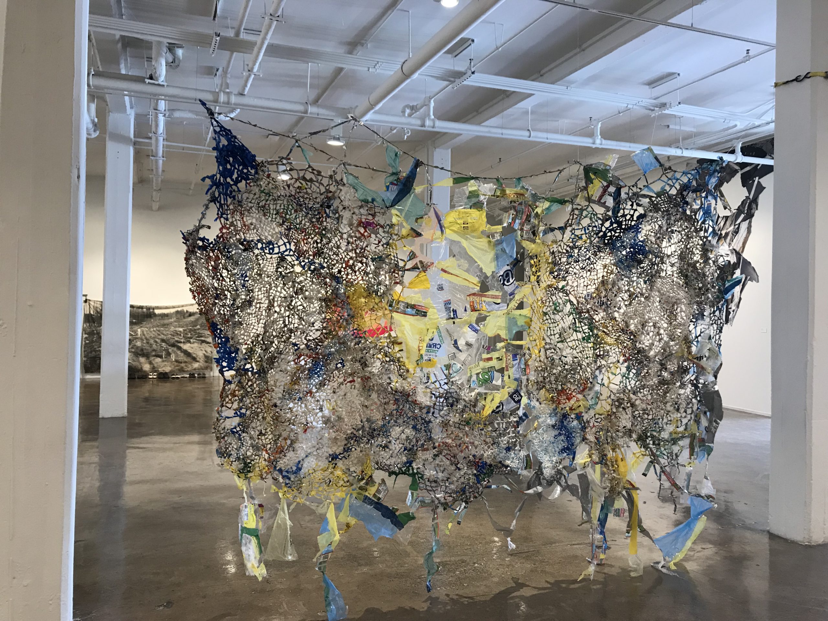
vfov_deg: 49.7
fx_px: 670
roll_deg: -1.5
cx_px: 414
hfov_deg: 63.4
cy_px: 310
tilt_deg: -0.8
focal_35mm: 28
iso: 32
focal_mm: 3.99
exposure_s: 1/30
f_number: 1.8
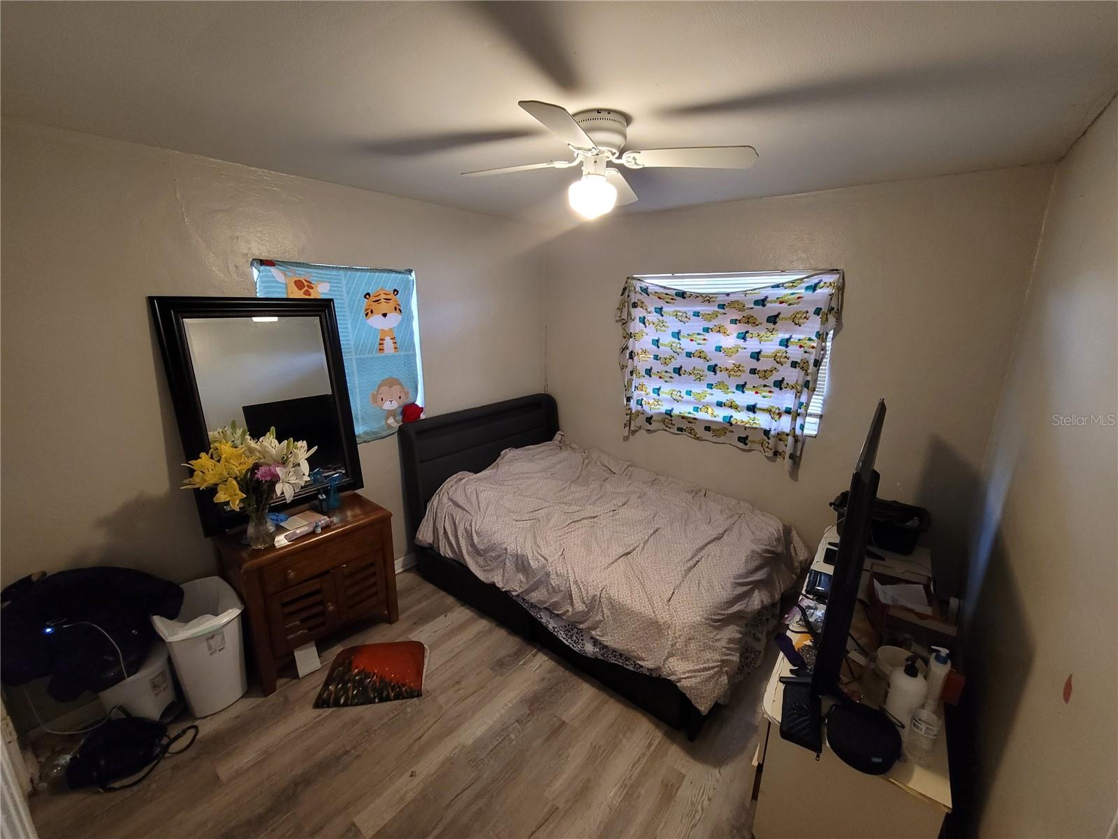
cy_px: 420
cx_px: 559
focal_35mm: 13
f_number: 2.2
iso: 500
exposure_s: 1/30
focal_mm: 2.2
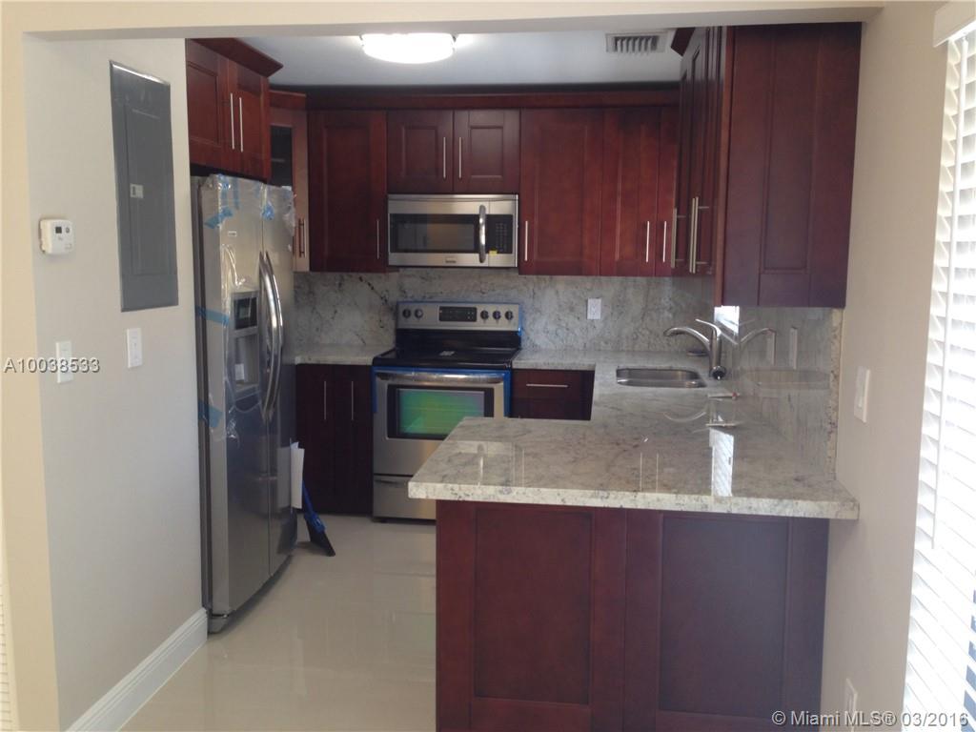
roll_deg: -1.2
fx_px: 930
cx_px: 488
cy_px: 366
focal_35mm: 33
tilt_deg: -7.5
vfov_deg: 42.9
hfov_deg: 55.4
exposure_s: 1/20
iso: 64
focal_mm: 4.12
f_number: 2.4
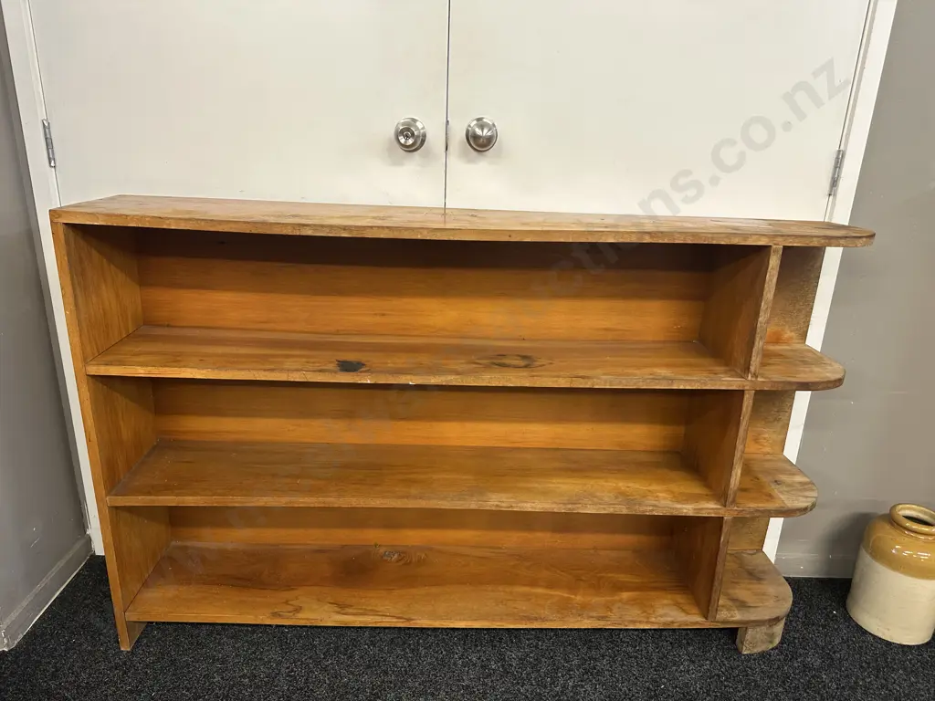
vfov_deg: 56.8
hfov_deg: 71.6
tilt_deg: -19.5
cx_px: 468
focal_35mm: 24
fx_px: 648
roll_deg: -2.4
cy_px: 350
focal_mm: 6.86
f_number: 1.78
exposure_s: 1/50
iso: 125
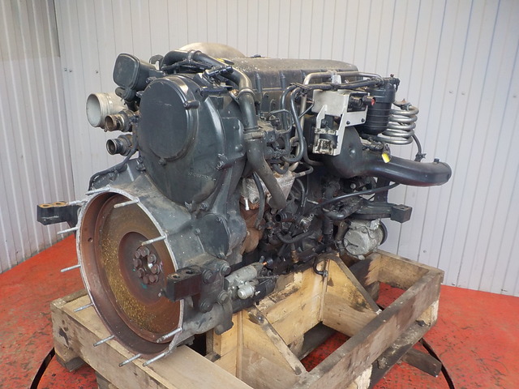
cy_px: 194
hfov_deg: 60.0
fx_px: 450
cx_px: 260
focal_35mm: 30
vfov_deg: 46.8
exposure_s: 1/30
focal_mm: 4.1
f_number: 3.3
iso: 180
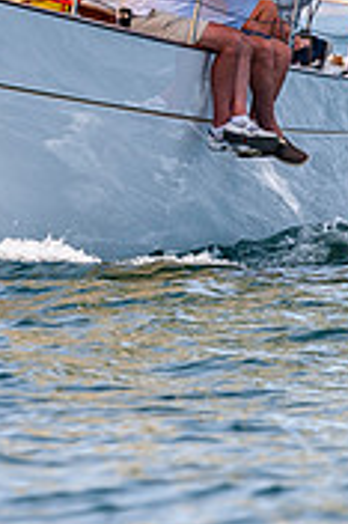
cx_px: -108
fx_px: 16721
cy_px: -92
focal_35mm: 1151
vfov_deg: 1.8
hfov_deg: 1.2
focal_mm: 300
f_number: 5
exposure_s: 1/2000
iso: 250
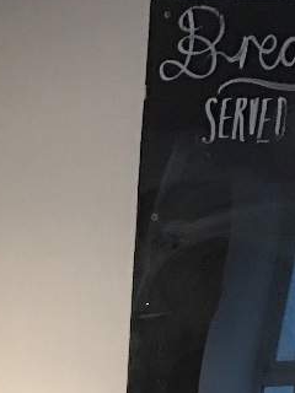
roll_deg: +0.5
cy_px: 625
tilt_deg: -12.3
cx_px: -231
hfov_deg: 12.8
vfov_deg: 16.7
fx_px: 1193
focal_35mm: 105
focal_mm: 3.99
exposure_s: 1/7
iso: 100
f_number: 1.8
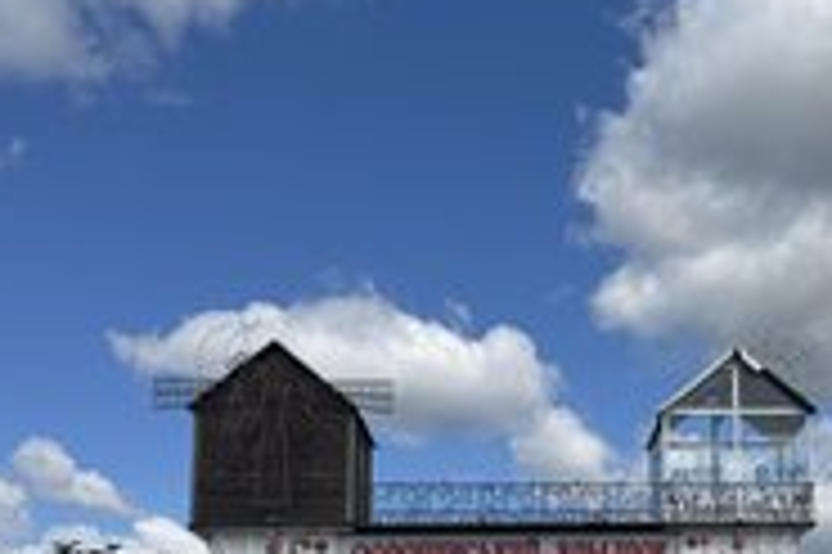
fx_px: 1247
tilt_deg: +11.2
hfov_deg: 36.0
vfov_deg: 24.4
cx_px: 625
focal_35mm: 54
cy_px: 486
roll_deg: +1.1
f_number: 1.78
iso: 80
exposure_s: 1/6410
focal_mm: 6.76
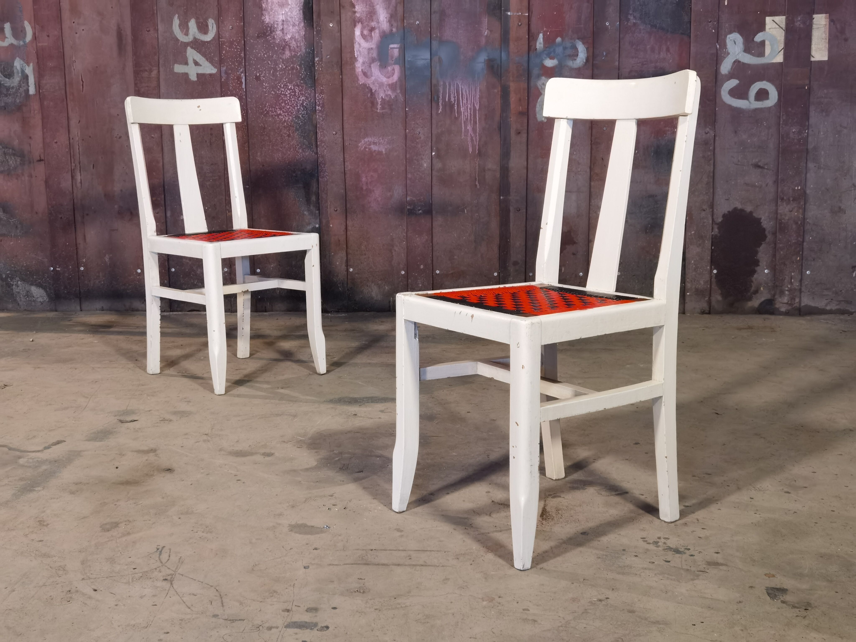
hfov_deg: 42.1
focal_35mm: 45
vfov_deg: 32.2
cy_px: 321
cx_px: 428
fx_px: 1113
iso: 250
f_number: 1.9
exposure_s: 1/50
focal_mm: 6.71
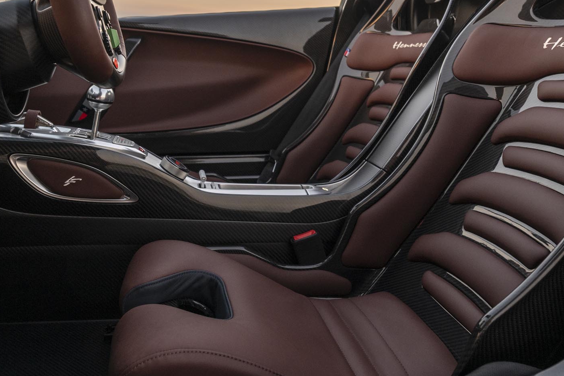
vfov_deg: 37.3
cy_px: 114
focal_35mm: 35
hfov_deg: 54.1
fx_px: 548
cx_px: 232
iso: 200
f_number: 4
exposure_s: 1/40
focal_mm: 14
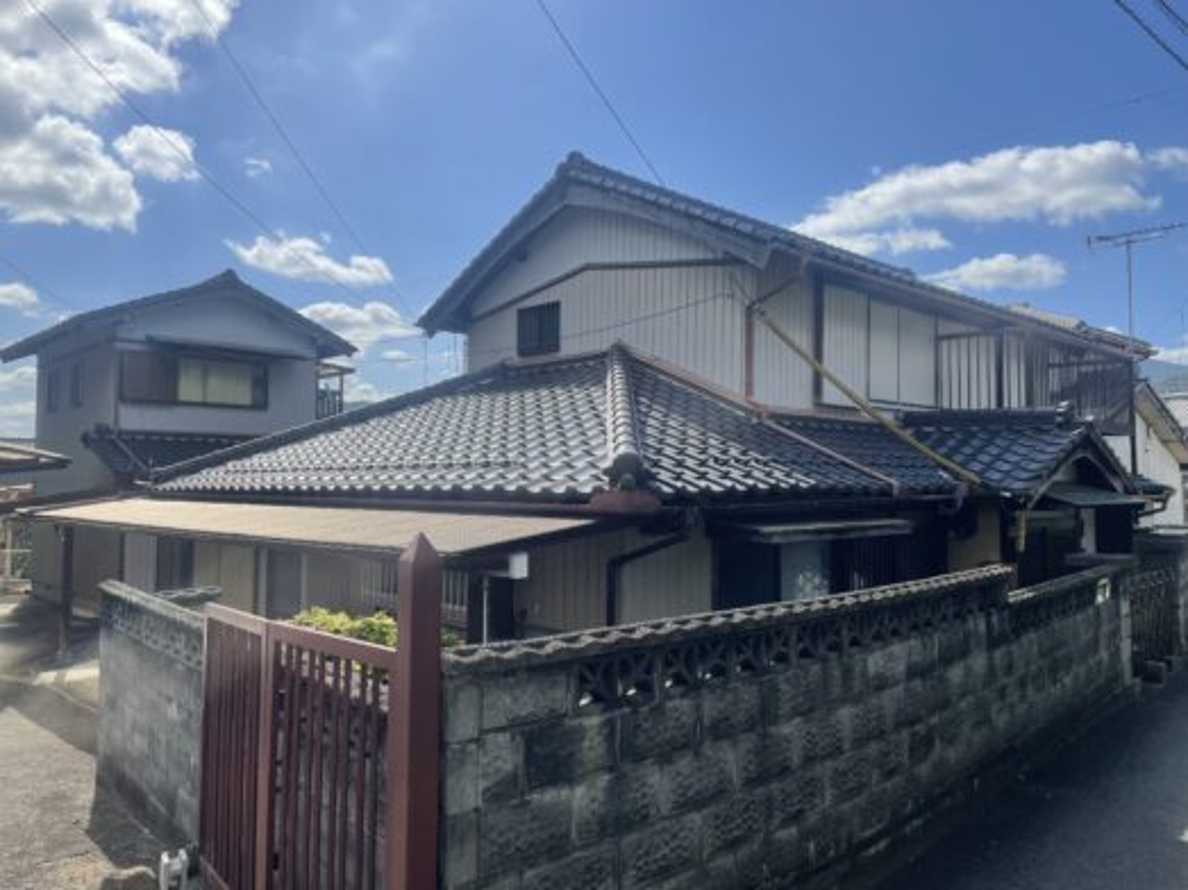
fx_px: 892
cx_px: 594
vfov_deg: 53.0
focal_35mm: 26
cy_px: 445
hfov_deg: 67.3
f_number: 1.6
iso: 32
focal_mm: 4.2
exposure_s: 1/4000
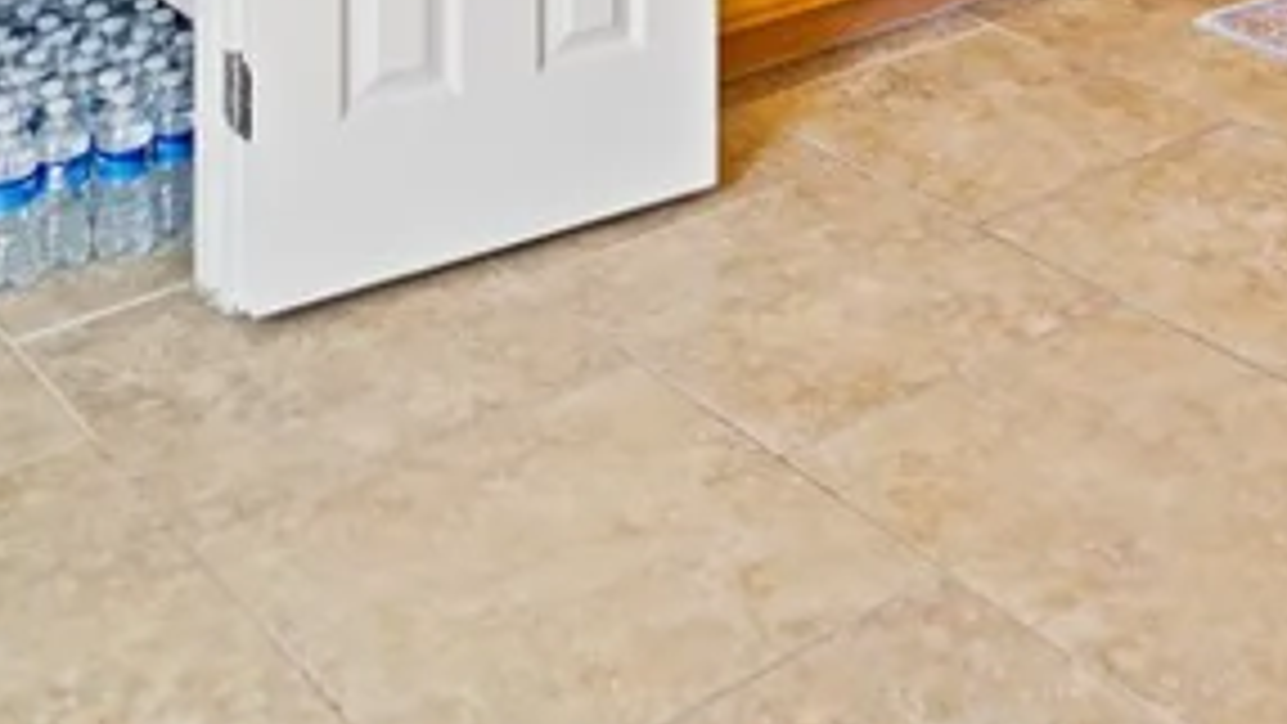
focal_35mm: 60
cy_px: -695
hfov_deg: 34.4
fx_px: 2048
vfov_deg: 16.0
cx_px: 909
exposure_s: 1/125
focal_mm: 16
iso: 400
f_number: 2.8
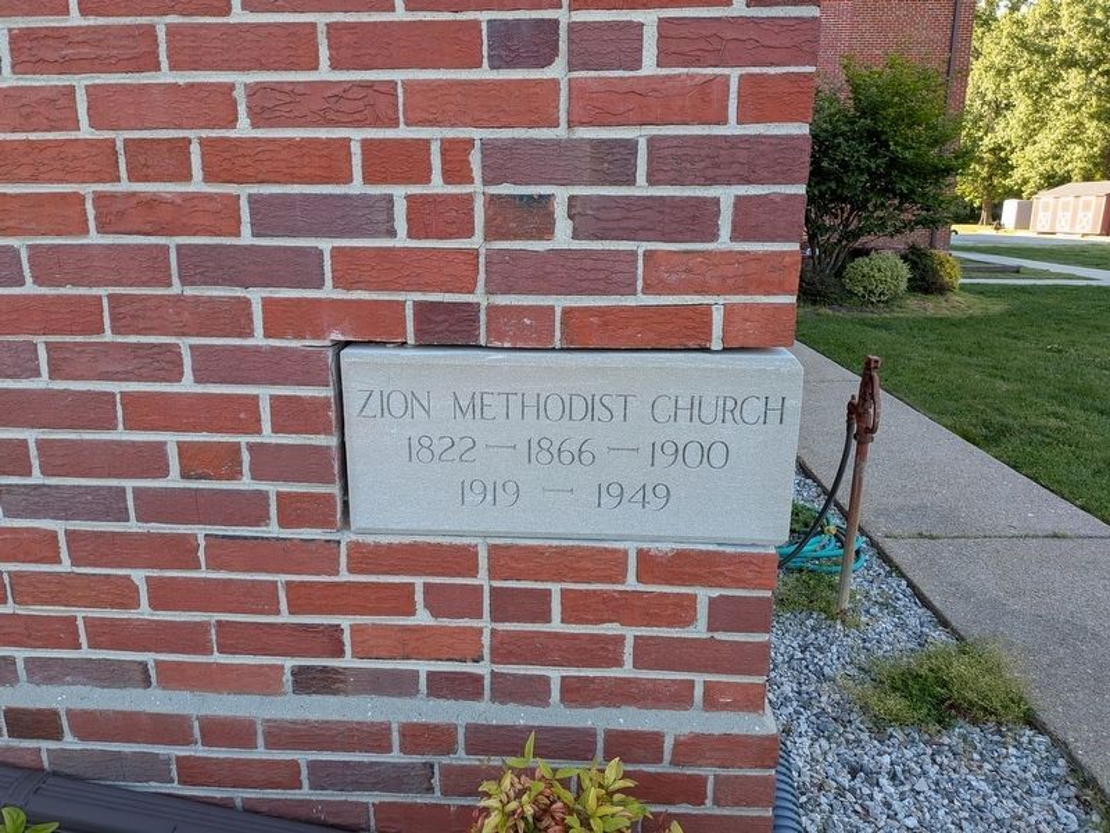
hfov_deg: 71.6
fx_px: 770
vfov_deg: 56.8
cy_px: 416
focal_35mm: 24
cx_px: 555
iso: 25
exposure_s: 1/172
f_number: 1.7
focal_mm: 4.53
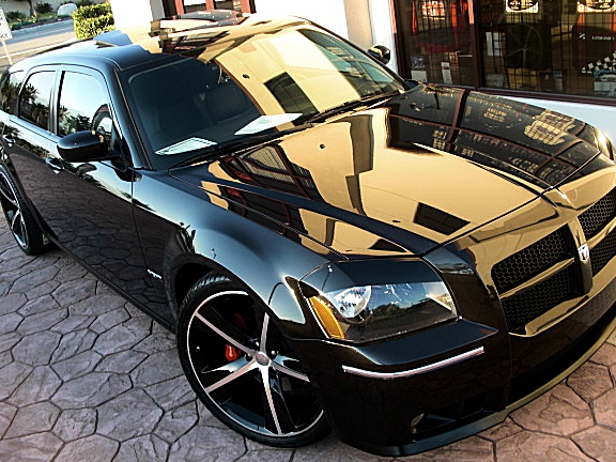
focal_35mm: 40
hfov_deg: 46.8
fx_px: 712
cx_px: 318
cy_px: 214
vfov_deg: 35.9
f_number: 2.8
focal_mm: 6.3
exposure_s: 1/80
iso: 50
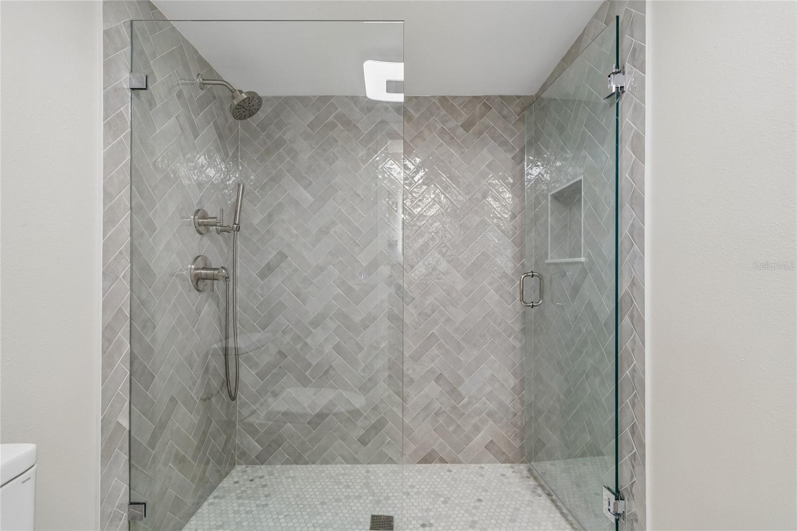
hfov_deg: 100.4
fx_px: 332
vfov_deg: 77.3
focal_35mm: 15
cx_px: 398
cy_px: 266
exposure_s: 1/3.33
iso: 100
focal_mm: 10
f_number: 7.1
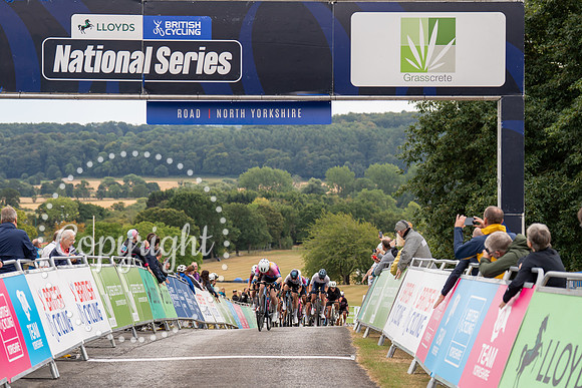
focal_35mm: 113
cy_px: 216
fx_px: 1834
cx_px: 278
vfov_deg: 12.1
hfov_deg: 18.0
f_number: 3.5
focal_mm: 91
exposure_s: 1/1000
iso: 250
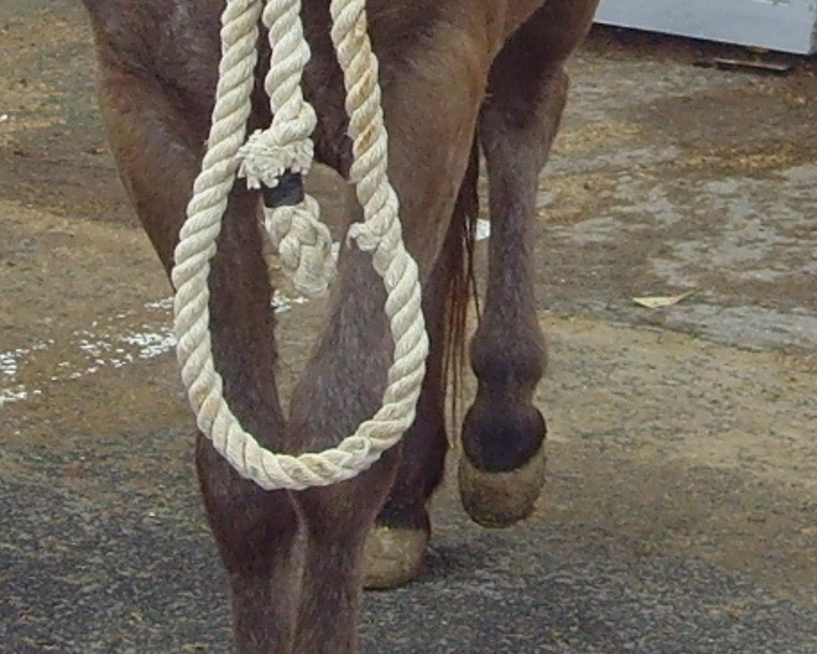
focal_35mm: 171
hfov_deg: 11.3
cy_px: -27
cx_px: 430
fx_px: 4136
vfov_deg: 9.0
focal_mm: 6.6
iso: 80
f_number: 3.5
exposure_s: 1/250
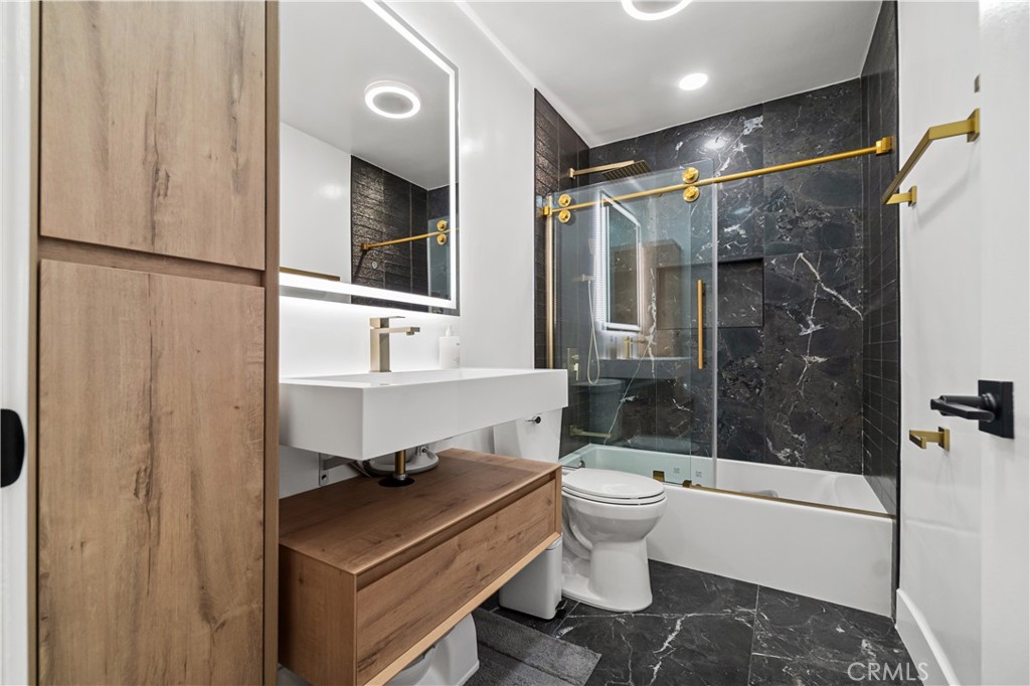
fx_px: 429
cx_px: 515
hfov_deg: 100.4
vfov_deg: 77.3
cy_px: 343
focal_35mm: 15
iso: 320
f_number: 7.1
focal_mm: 10
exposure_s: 1/15
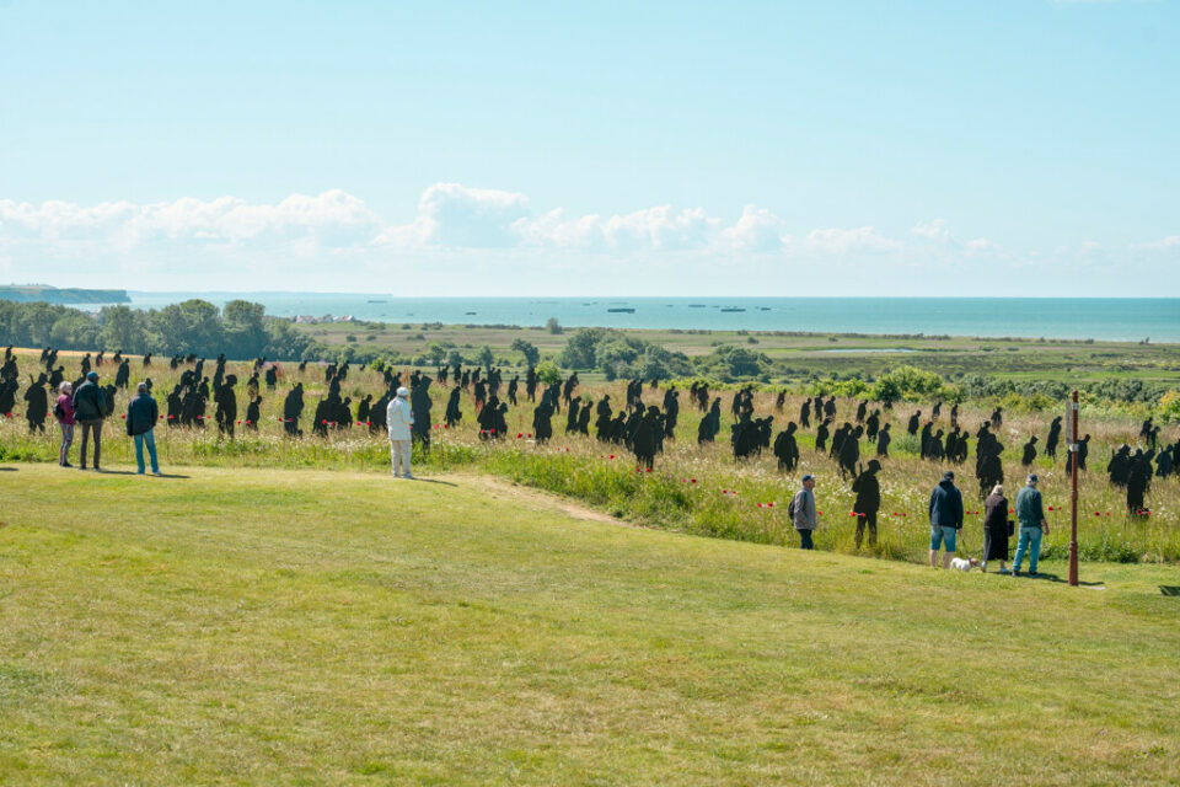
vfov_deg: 18.9
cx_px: 590
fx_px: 2360
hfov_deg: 28.1
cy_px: 394
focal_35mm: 72
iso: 400
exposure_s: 1/1000
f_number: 7.1
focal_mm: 72
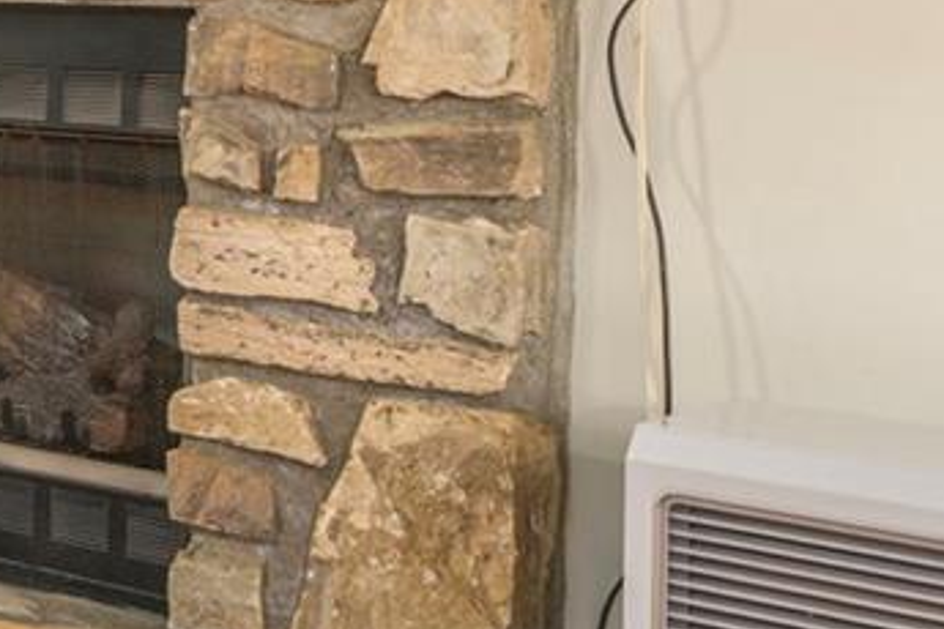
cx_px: -1114
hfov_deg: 16.3
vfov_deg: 16.0
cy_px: -72
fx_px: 2176
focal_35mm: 83
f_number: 8
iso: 320
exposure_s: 1/50
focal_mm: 14
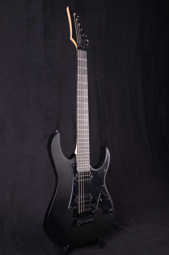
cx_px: 84
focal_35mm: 38
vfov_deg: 51.4
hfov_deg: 35.3
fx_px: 265
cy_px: 128
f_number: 10
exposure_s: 1/200
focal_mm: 25
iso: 200
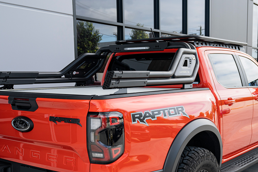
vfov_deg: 30.9
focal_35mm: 43
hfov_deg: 45.4
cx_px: 138
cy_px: 116
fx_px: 308
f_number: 4
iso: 125
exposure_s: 1/160
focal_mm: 29
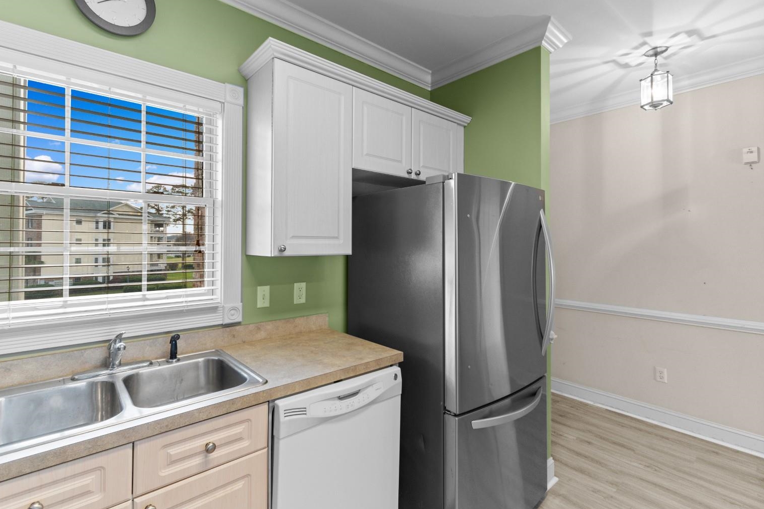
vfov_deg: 73.7
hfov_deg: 96.7
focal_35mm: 16
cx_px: 364
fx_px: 340
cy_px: 240
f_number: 4.5
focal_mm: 10
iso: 100
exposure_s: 1/6
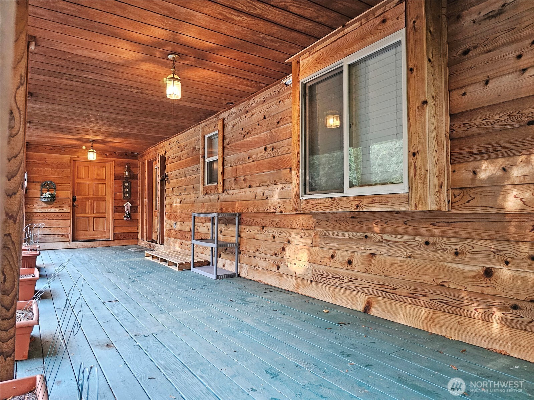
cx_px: 267
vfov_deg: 58.9
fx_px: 355
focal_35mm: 23
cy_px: 200
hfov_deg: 73.9
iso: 1000
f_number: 1.7
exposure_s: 1/120
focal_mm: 6.3
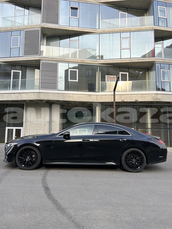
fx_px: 172
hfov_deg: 53.1
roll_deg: -1.9
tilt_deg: +7.4
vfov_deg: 67.3
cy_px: 114
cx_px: 86
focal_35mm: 26
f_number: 1.5
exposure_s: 1/846
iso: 50
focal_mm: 5.7
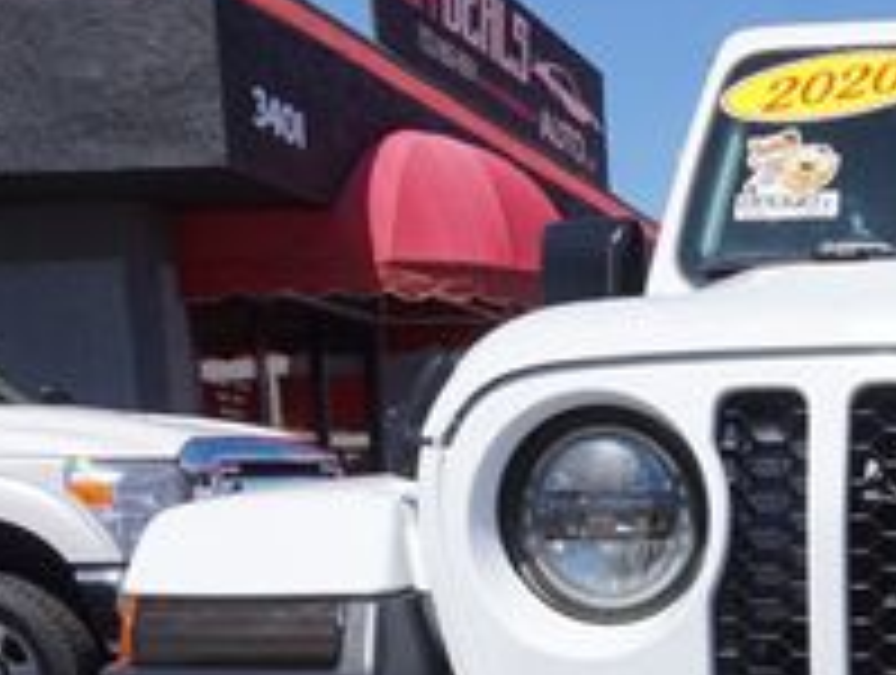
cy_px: 819
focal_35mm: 74
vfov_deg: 18.8
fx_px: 1919
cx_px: 1121
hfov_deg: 23.6
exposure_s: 1/160
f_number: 11
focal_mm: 16
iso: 100
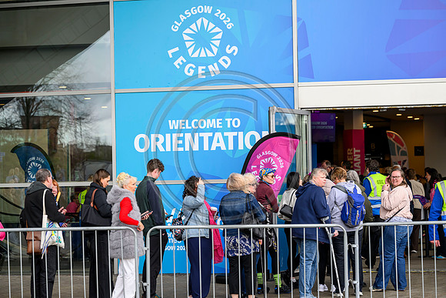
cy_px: 149
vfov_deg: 14.4
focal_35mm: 95
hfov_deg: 21.5
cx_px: 223
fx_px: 1177
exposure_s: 1/800
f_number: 3.2
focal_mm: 95
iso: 640
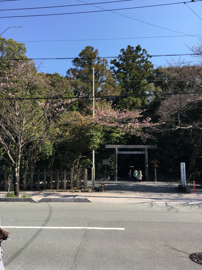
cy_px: 135
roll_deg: -0.5
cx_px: 101
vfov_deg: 61.7
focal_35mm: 29
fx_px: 226
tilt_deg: +5.5
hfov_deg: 48.2
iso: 25
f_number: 2.2
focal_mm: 4.15
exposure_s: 1/864
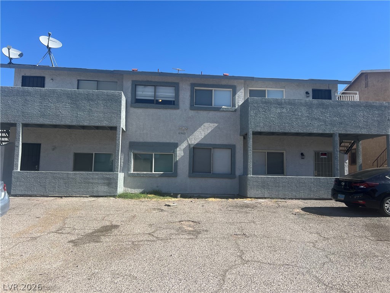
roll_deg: -0.9
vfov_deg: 53.1
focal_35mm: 26
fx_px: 293
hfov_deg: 67.3
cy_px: 146
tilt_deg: +4.6
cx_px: 195
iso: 50
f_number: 1.5
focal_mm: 5.7
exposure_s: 1/3460
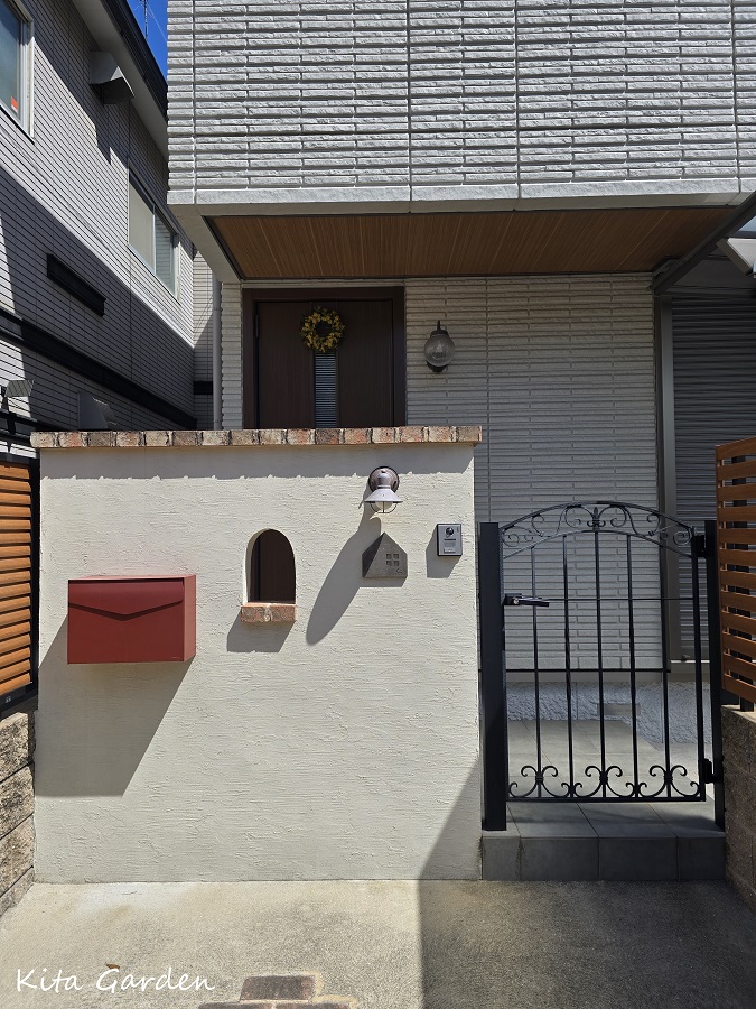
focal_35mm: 23
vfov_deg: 73.9
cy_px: 504
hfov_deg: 58.9
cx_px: 378
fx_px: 670
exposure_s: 1/763
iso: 12
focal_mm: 6.3
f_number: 1.7
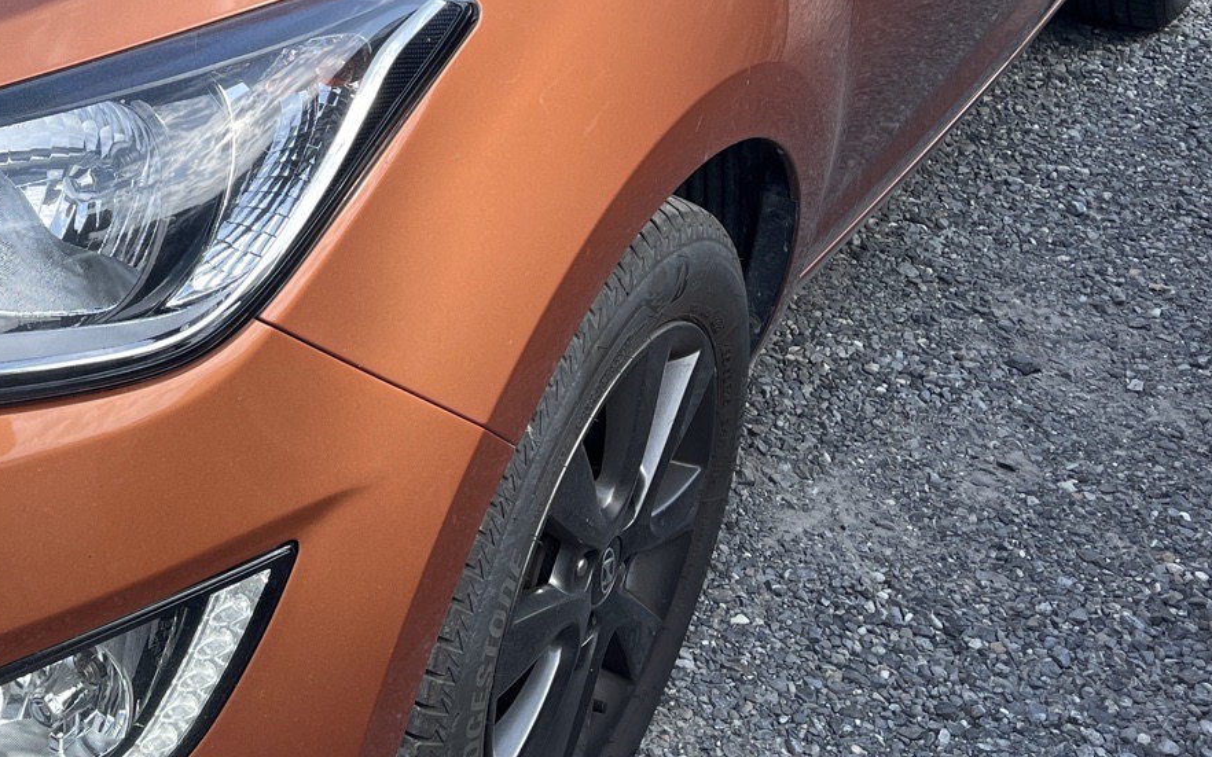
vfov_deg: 21.1
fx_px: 1982
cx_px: 47
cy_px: 54
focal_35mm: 60
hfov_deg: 31.8
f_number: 1.6
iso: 50
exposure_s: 1/1129
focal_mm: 5.1
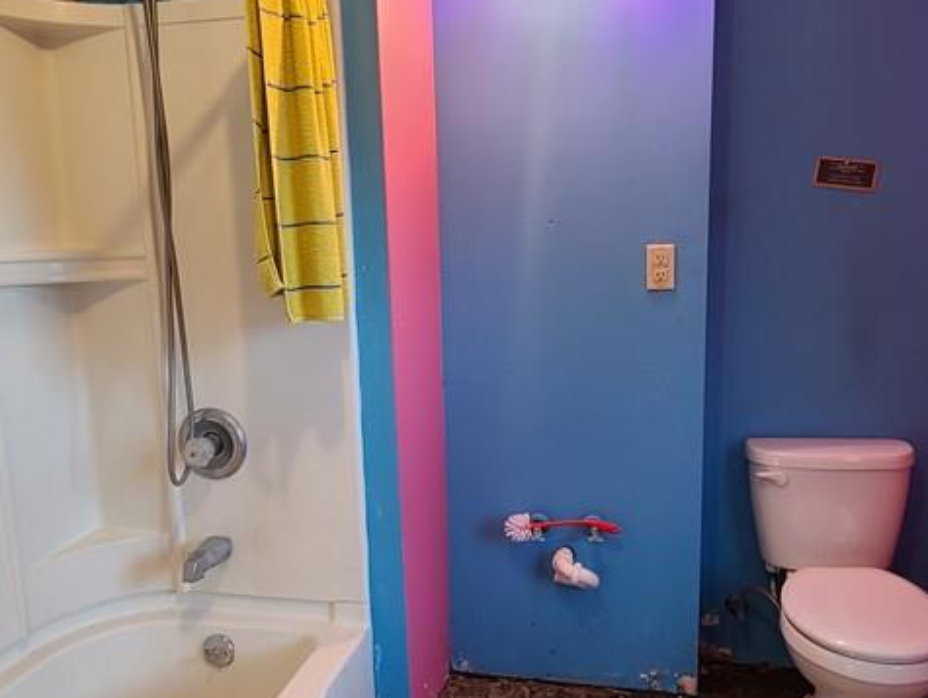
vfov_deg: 49.8
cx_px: 485
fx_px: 751
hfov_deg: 63.4
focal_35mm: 28
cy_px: 375
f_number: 2.2
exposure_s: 1/60
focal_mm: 2.2
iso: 160
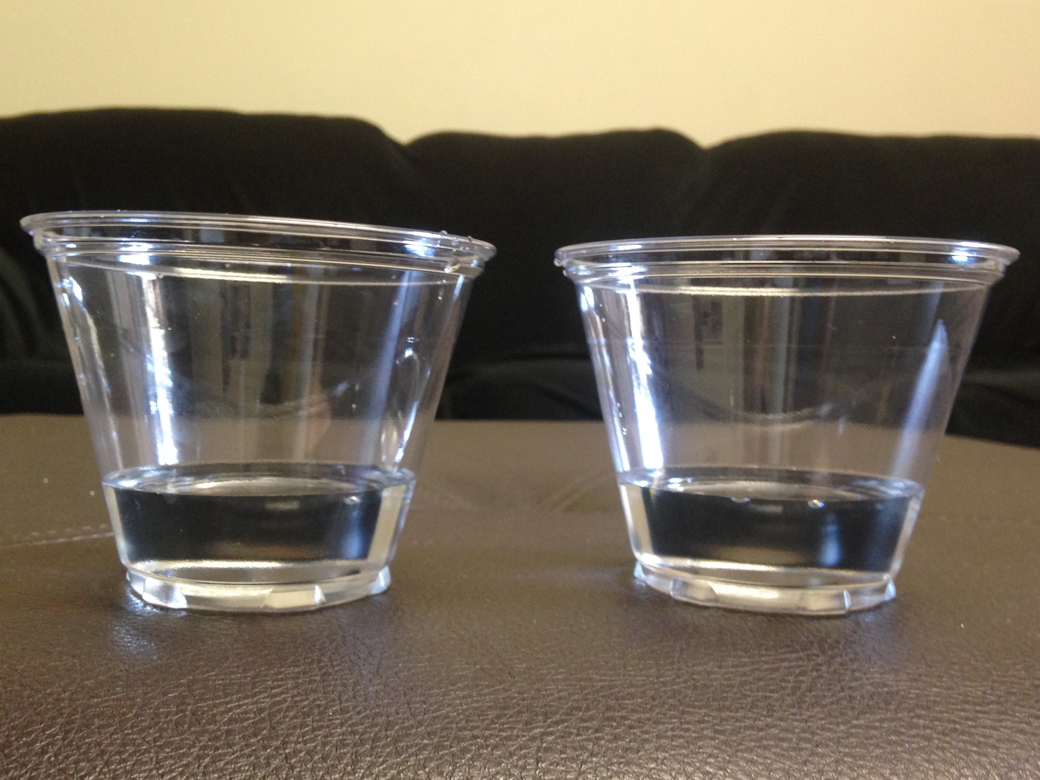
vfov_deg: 42.9
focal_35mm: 33
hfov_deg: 55.4
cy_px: 390
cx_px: 520
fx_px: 991
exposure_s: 1/20
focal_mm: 4.12
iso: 200
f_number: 2.4
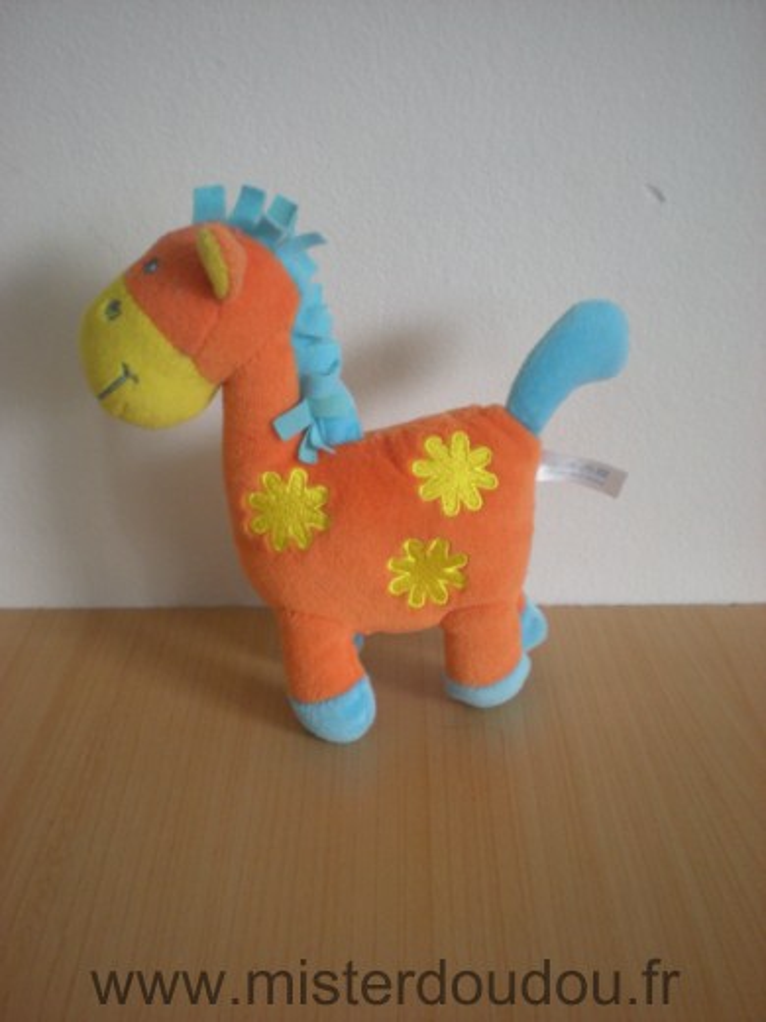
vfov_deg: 49.0
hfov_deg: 37.7
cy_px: 511
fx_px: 1121
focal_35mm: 38
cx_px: 383
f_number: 3.1
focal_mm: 6.3
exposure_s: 1/31.1
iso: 200
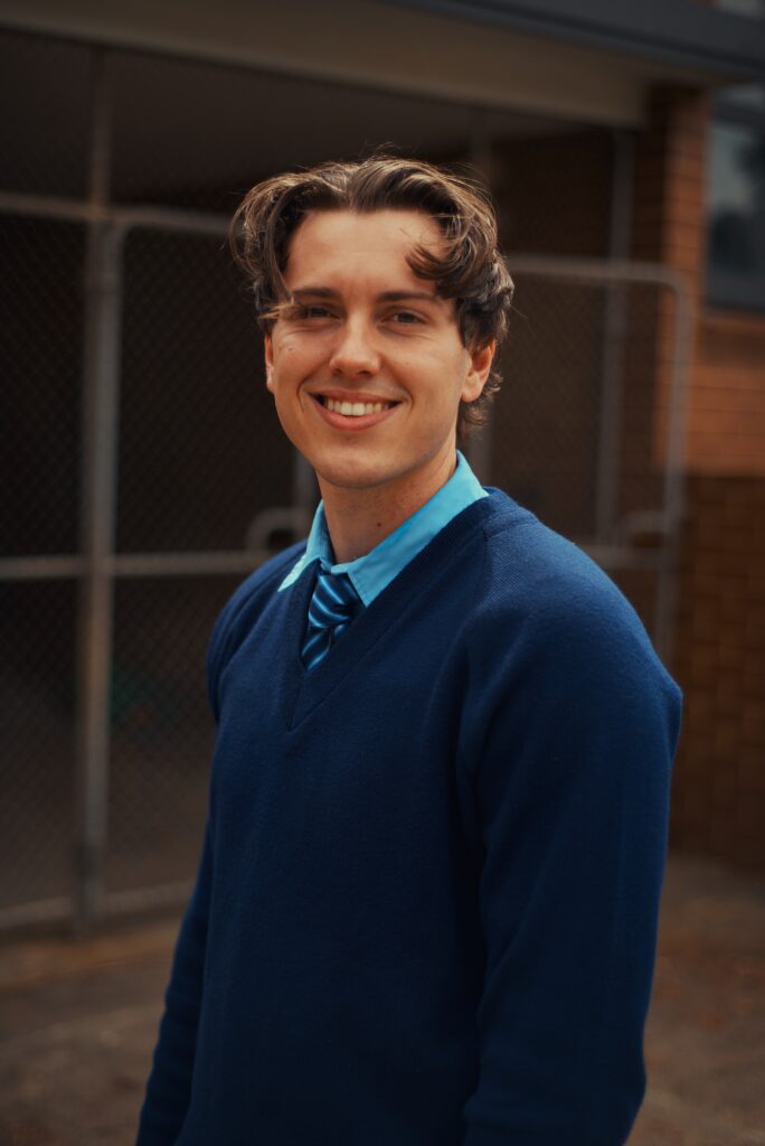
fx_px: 1591
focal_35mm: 50
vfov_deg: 39.6
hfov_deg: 27.0
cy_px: 573
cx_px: 382
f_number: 2.5
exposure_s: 1/4000
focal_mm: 50
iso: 200
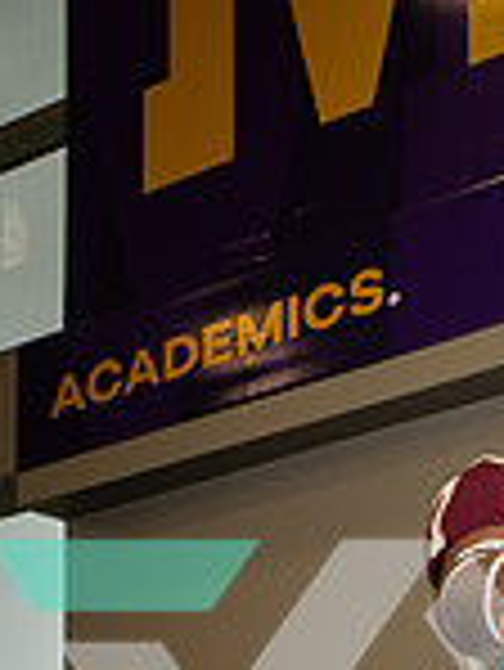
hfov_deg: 11.3
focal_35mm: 128
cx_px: 662
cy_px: 998
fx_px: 2481
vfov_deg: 14.4
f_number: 5.6
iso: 500
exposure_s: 1/250
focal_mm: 44
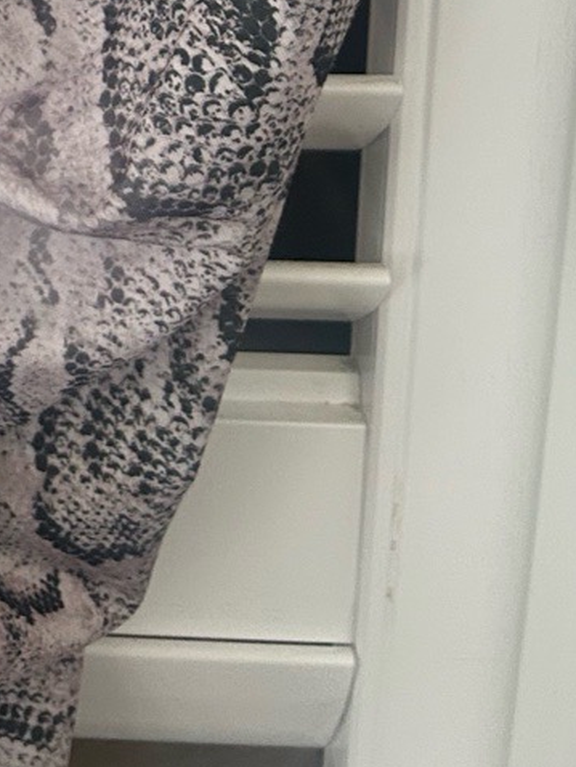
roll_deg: +2.2
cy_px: -509
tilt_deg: -15.7
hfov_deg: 15.3
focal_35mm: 87
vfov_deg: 18.7
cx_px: -355
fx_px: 1928
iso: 125
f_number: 1.5
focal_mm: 5.7
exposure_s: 1/78
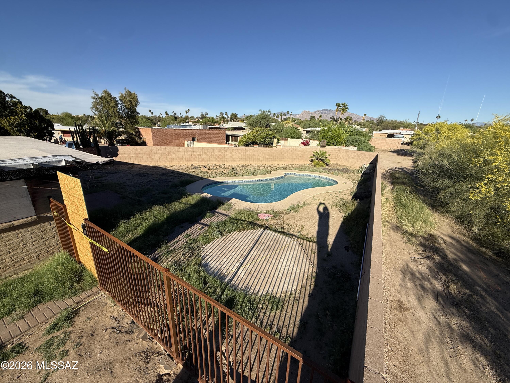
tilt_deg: -16.9
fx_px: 206
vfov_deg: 85.7
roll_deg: -1.2
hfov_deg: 102.1
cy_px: 192
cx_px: 255
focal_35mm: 14
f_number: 2.2
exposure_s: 1/2611
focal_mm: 2.22
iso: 50
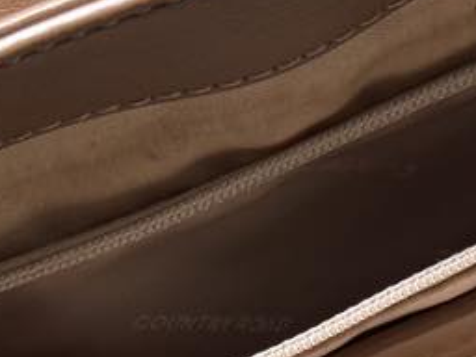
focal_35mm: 150
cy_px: 470
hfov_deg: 13.1
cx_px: 314
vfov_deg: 9.7
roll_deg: +12.3
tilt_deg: -43.6
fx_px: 2063
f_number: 1.78
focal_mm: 6.76
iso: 160
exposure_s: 1/50
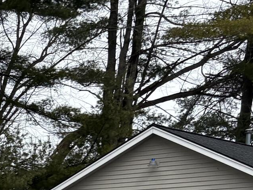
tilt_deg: -9.2
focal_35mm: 123
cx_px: -235
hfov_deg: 13.8
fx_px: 899
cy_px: 404
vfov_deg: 10.8
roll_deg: -1.0
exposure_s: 1/1953
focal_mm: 5.96
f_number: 1.6
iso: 50
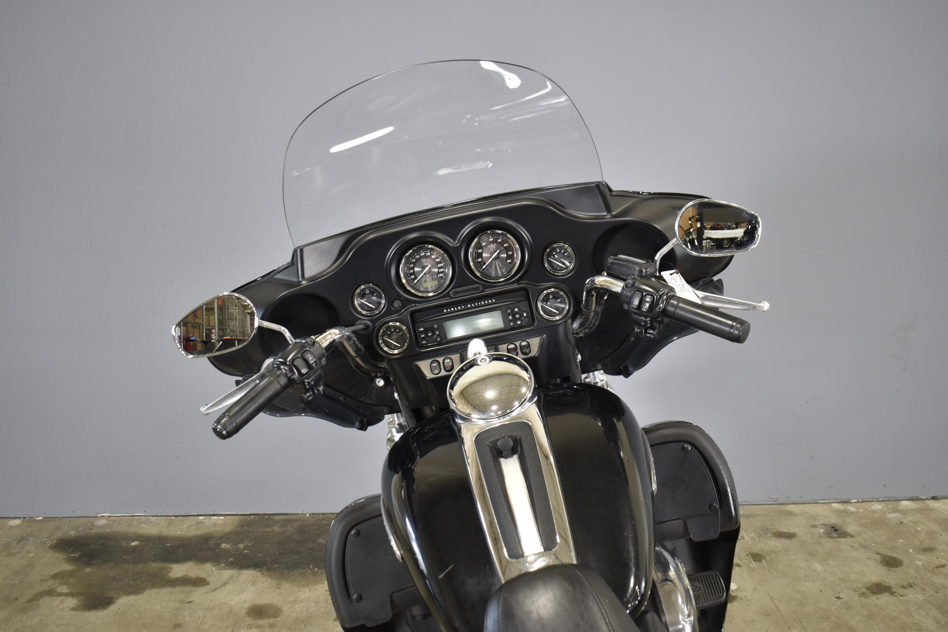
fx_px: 948
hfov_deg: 53.1
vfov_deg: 36.9
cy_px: 316
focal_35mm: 36
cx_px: 474
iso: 400
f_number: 4
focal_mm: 24
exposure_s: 1/20
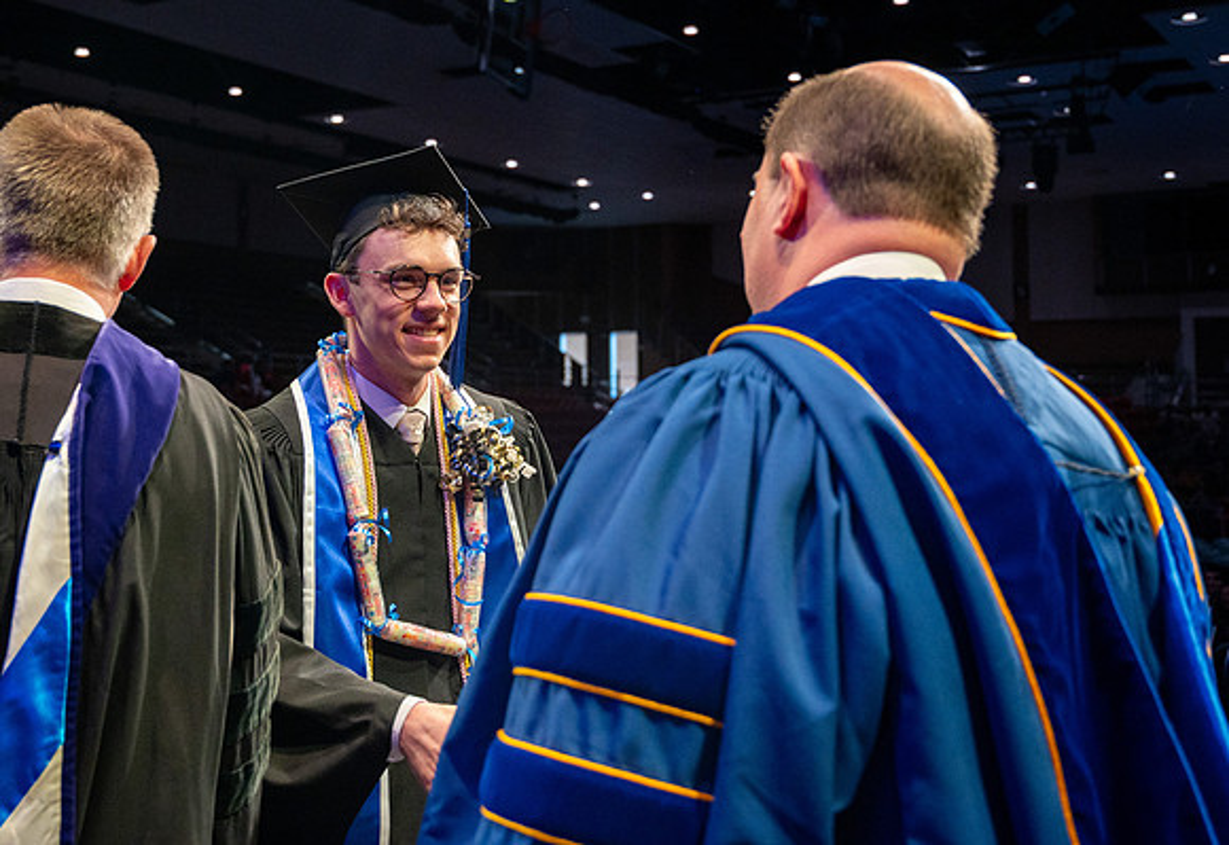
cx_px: 468
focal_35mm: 48
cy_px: 293
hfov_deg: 40.3
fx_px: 1663
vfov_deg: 28.4
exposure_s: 1/250
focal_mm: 36
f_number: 4
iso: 1250
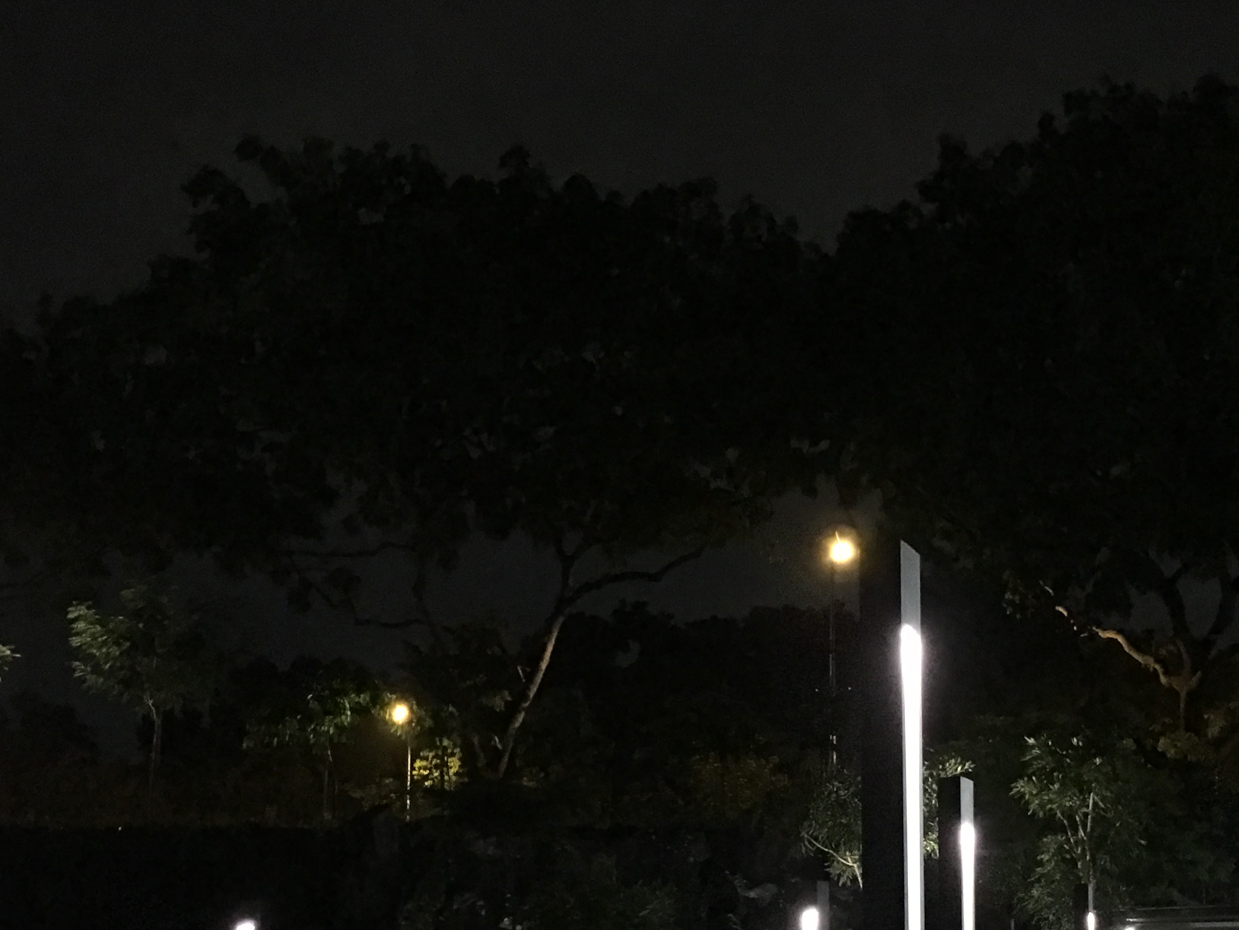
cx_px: 690
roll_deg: -0.1
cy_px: 855
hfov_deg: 34.3
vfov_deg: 25.2
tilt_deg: +7.0
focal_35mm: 56
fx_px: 2004
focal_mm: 4.15
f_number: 2.2
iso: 200
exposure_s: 1/4
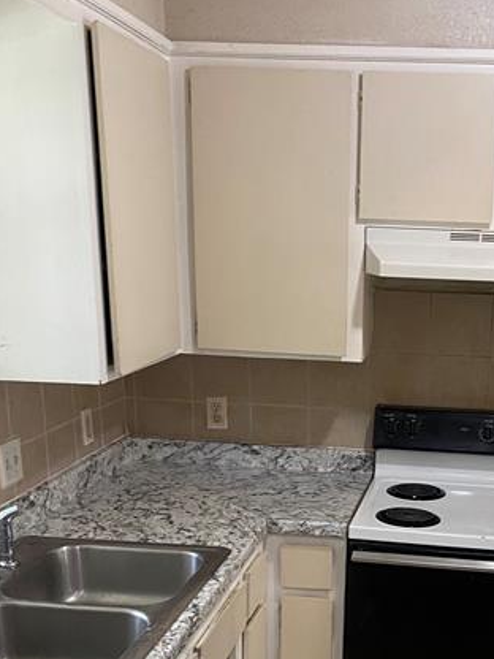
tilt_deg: -16.5
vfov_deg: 38.3
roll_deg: -0.6
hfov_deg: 29.7
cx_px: 375
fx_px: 913
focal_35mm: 48
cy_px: 521
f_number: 1.8
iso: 250
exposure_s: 1/60
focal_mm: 4.25
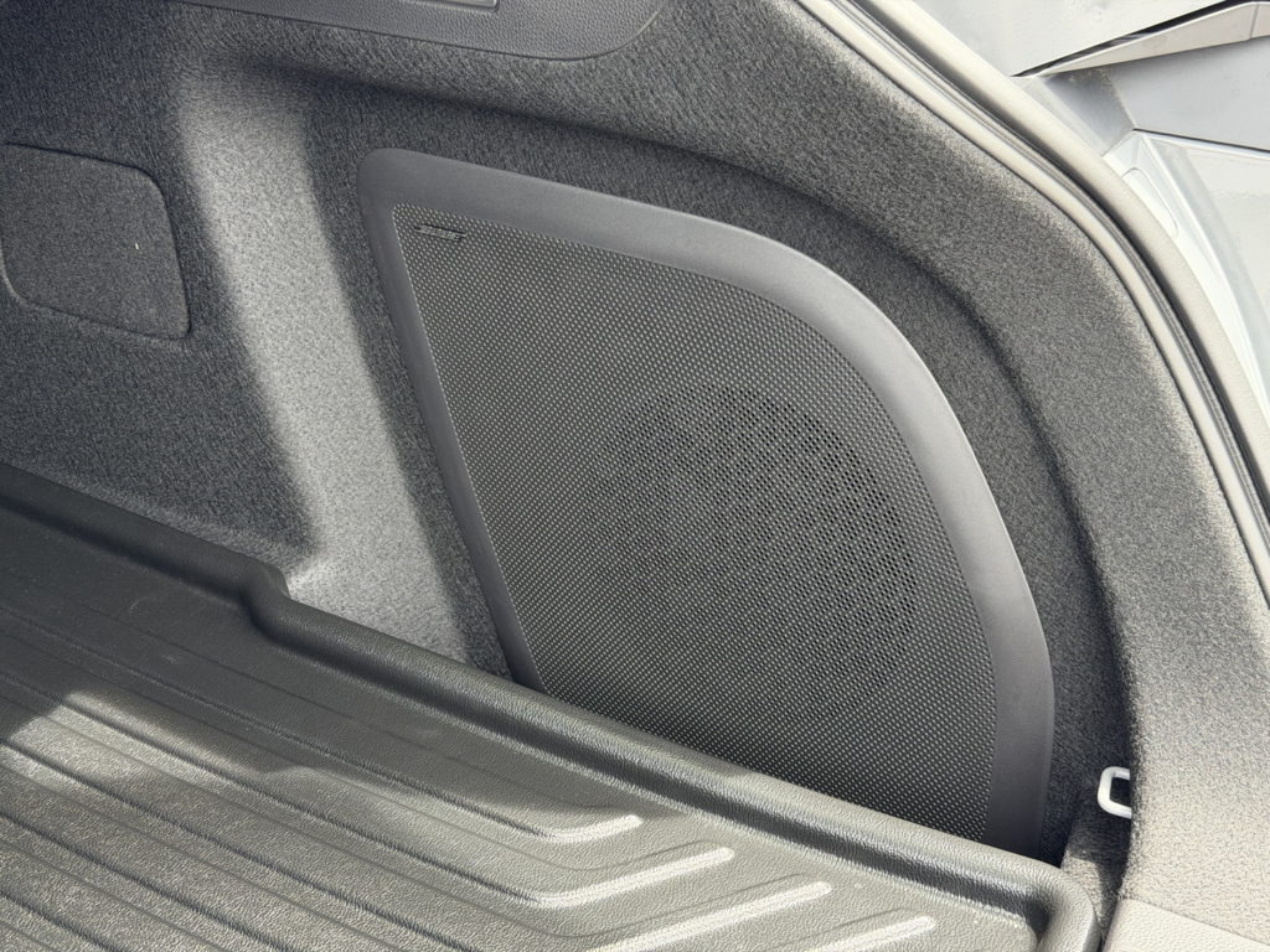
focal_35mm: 48
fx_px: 1761
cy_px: 476
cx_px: 635
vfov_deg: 30.3
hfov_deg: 39.7
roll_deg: -2.6
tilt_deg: -27.9
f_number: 1.78
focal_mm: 6.76
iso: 160
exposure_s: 1/204
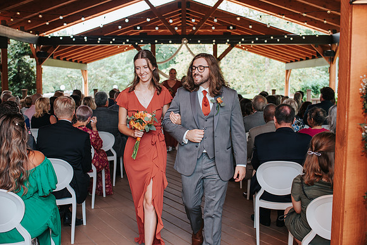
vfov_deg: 34.8
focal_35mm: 38
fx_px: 391
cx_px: 174
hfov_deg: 50.3
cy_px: 116
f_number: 3.2
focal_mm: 35
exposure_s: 1/125
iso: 220
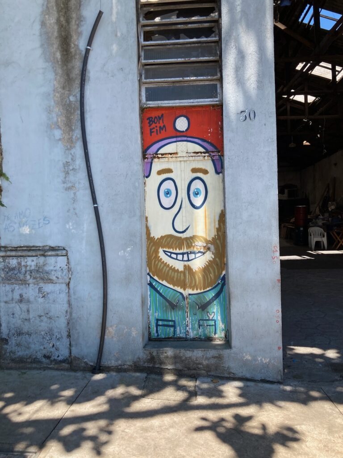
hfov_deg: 49.7
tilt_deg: -1.7
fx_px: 370
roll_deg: +0.3
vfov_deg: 63.4
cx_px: 172
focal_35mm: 28
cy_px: 229
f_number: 1.8
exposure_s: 1/649
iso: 20
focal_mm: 3.99
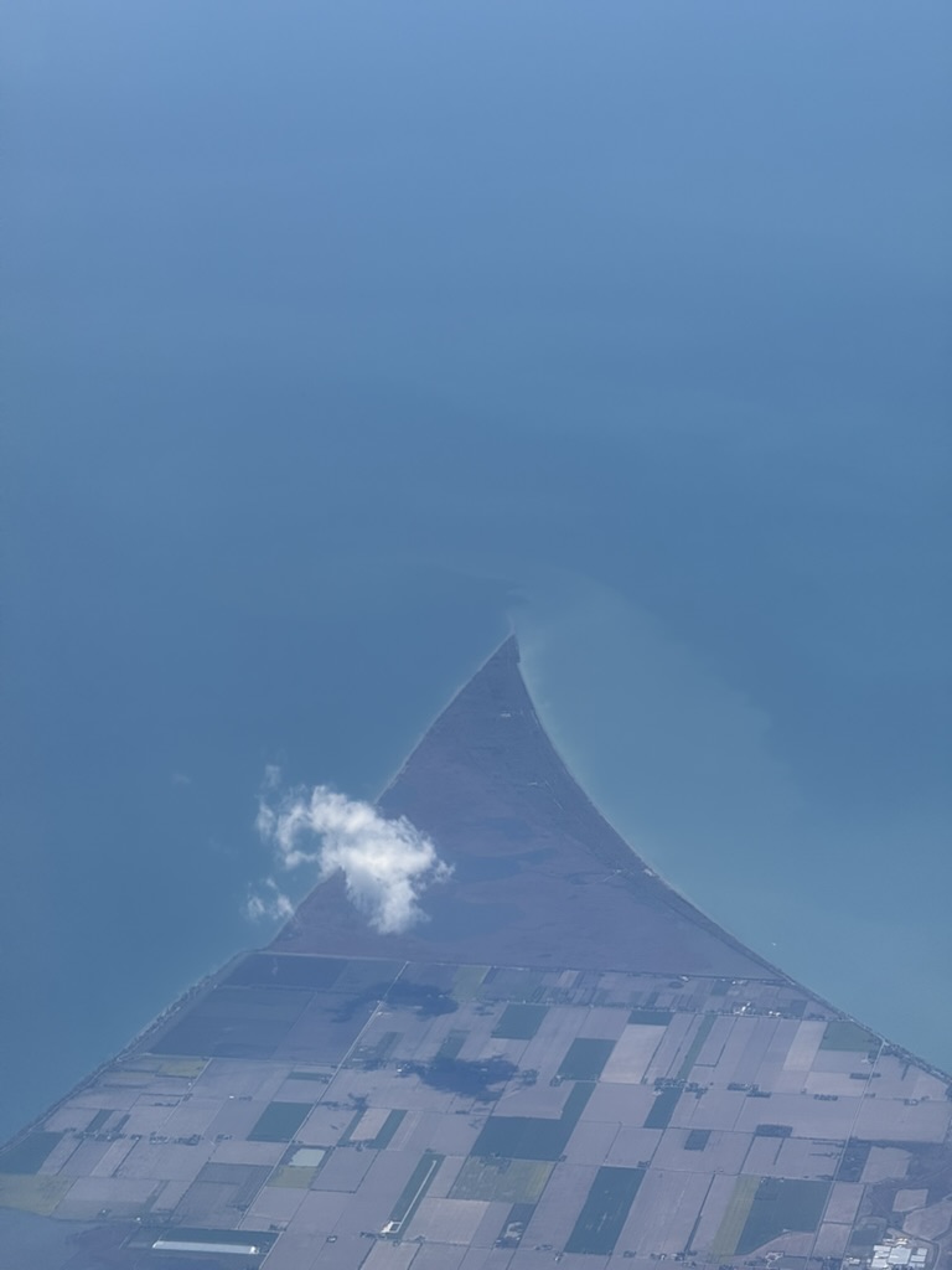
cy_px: 635
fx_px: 4400
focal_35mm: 120
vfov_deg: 16.4
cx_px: 476
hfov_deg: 12.3
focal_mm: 15.66
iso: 64
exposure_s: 1/1866
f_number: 2.8
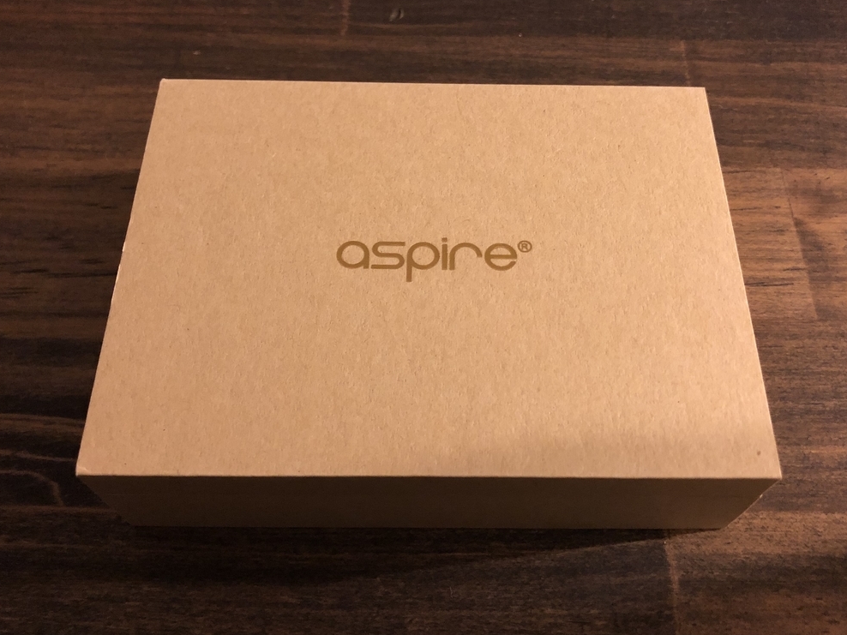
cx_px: 450
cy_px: 289
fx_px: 832
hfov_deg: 53.9
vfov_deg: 41.8
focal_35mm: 34
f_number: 1.8
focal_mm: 4
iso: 80
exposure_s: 1/5
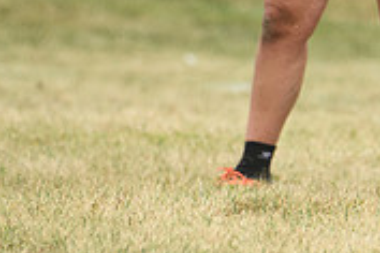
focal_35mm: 2458
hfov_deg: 0.8
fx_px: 25944
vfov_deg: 0.6
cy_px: -109
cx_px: 489
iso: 560
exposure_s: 1/1000
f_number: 6.3
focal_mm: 500
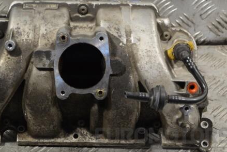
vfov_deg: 12.2
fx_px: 711
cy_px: 66
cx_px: 85
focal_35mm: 113
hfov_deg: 18.1
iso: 320
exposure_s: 1/30
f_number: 5.6
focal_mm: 55
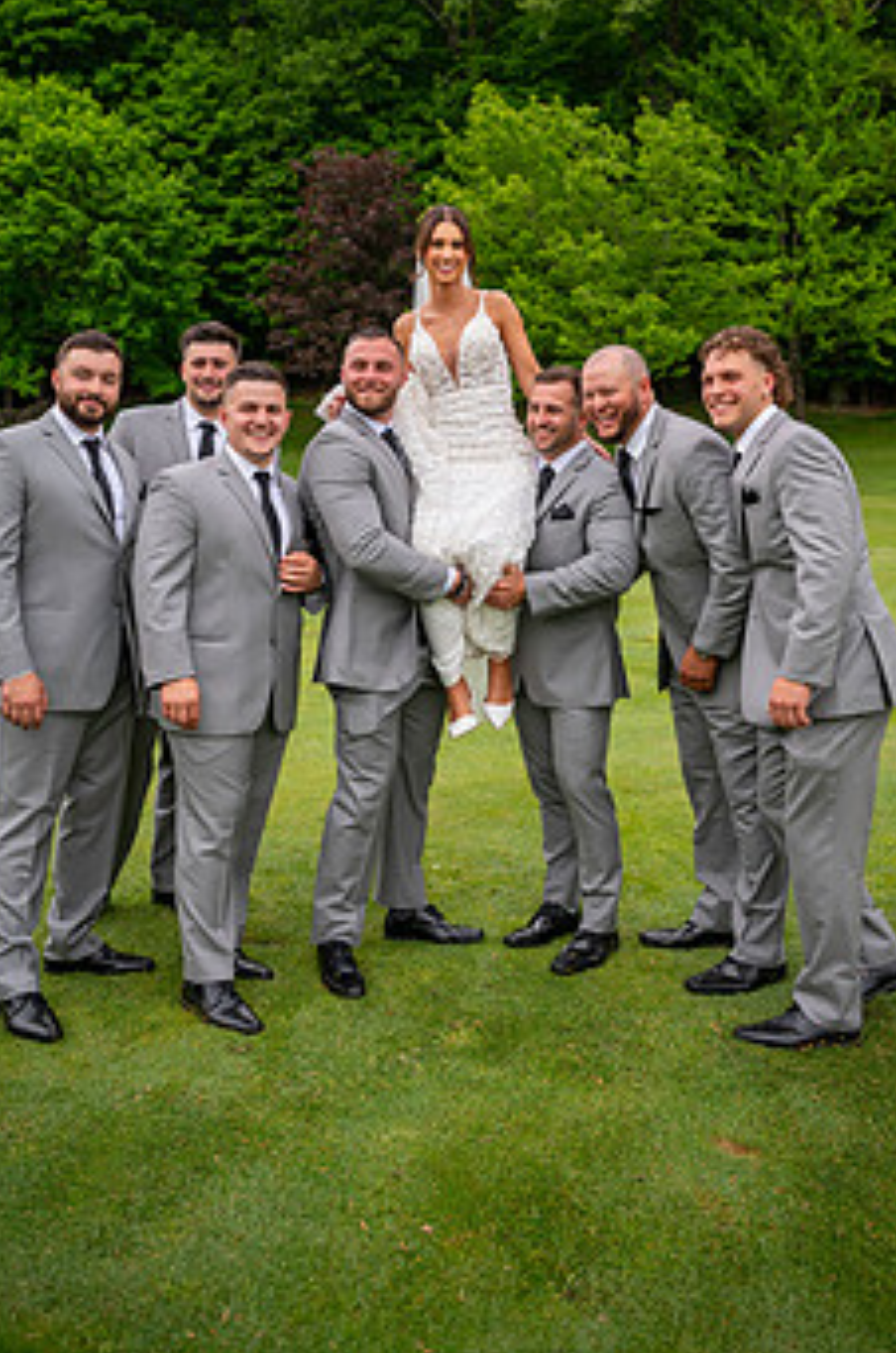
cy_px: 480
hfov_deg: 35.8
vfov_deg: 51.2
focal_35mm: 37
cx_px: 446
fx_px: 1387
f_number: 3.2
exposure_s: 1/2000
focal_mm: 28
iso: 400
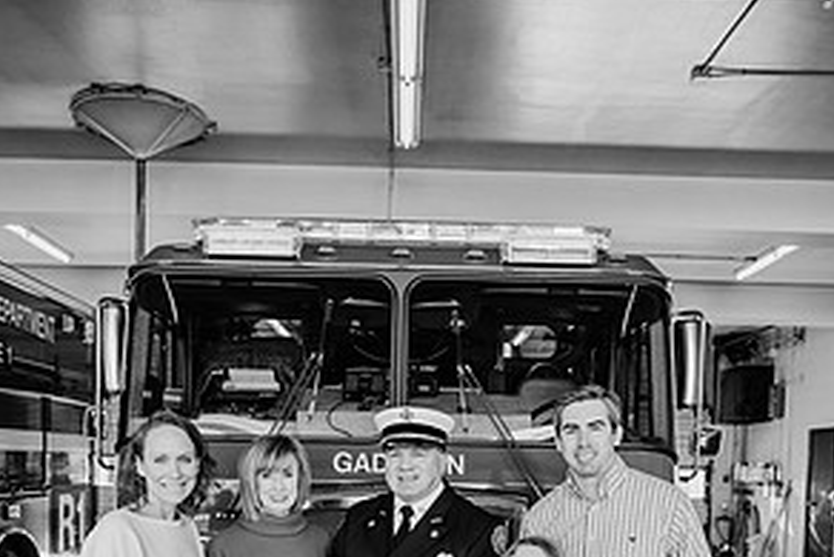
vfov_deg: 33.8
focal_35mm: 37
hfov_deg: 51.9
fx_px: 858
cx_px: 423
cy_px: 517
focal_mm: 24
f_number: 3.2
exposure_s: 1/250
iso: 250
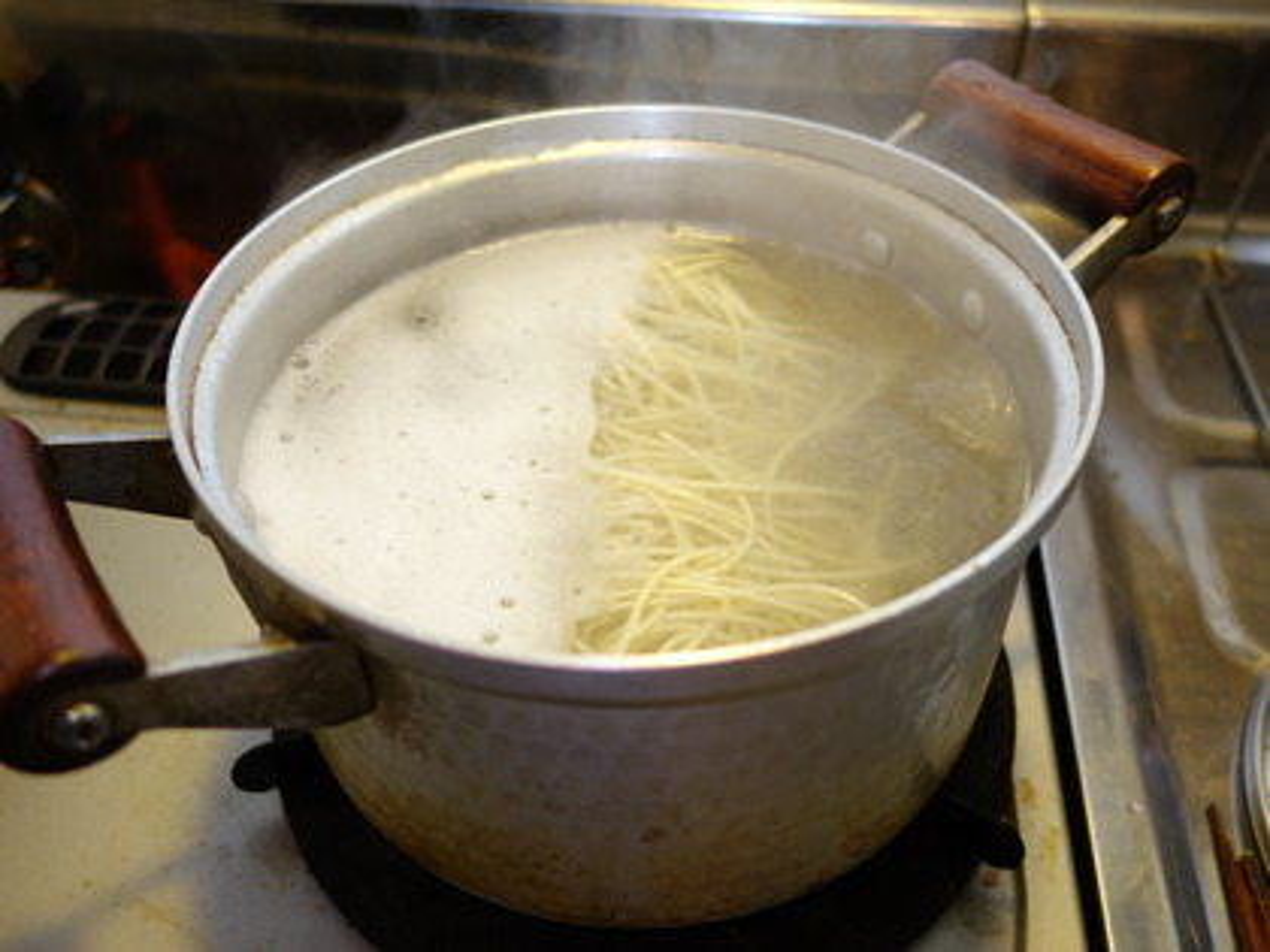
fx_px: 1027
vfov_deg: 49.7
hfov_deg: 63.4
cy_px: 476
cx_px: 635
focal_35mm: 28
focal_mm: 10.4
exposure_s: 1/30
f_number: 1.8
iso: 160
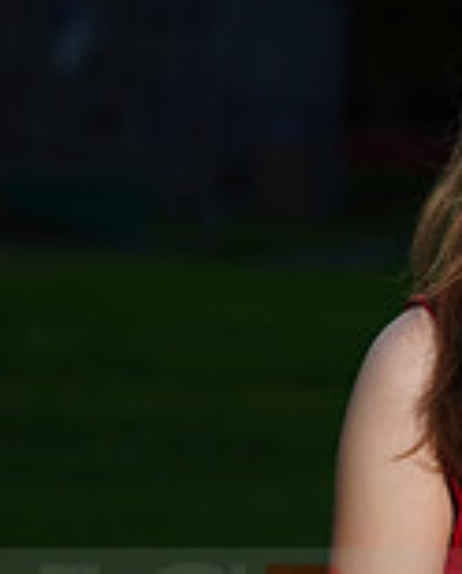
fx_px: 9602
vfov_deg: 3.4
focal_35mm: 564
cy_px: 600
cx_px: 658
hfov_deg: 2.8
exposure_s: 1/250
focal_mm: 160
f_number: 9
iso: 200
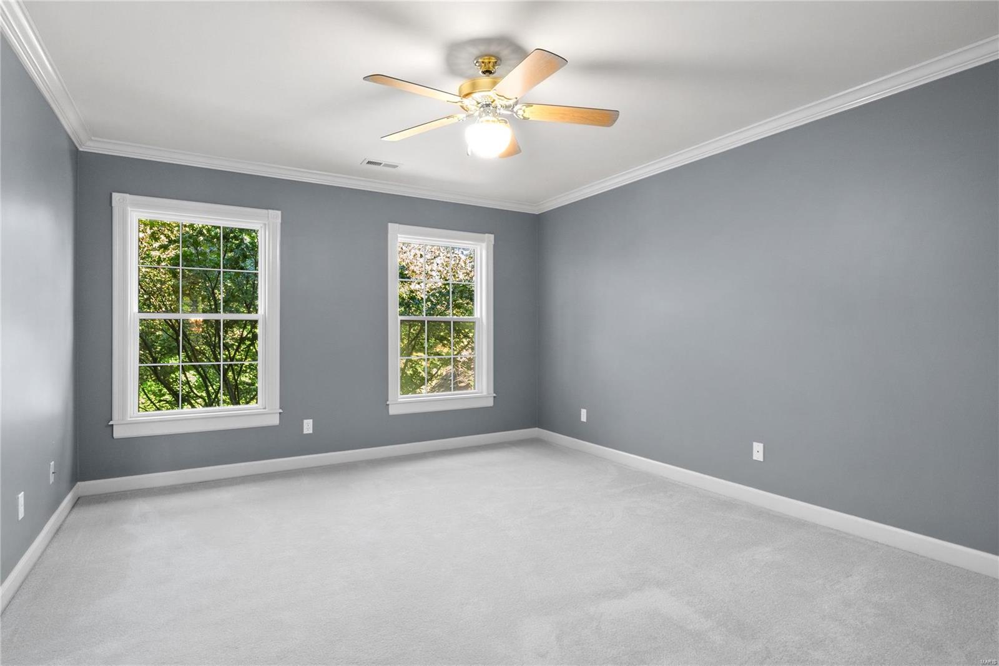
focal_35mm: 18
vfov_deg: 67.4
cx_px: 500
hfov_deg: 90.0
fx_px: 499
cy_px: 333
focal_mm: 9
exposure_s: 1/1.67
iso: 400
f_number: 8
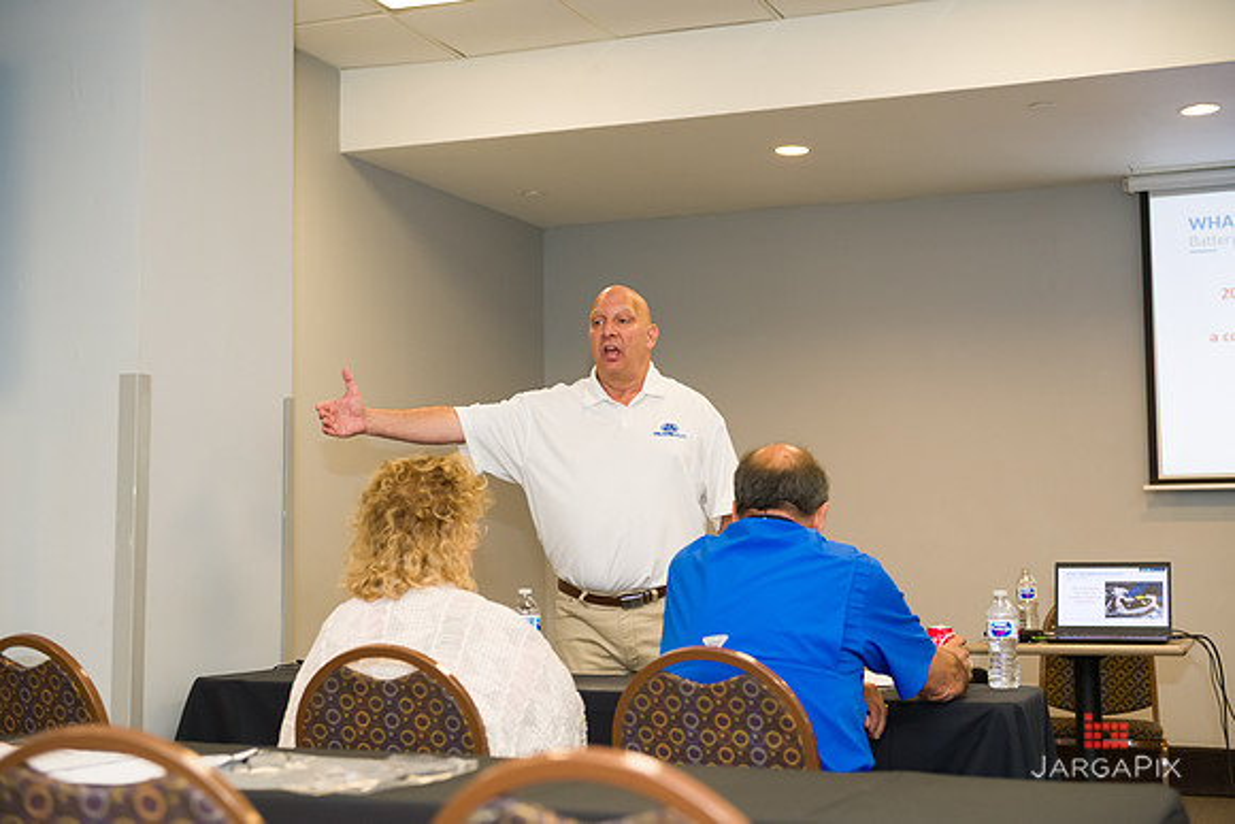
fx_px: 1784
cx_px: 618
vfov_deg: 26.0
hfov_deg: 38.2
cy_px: 412
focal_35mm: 52
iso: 1000
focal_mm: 52
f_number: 3.2
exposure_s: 1/125
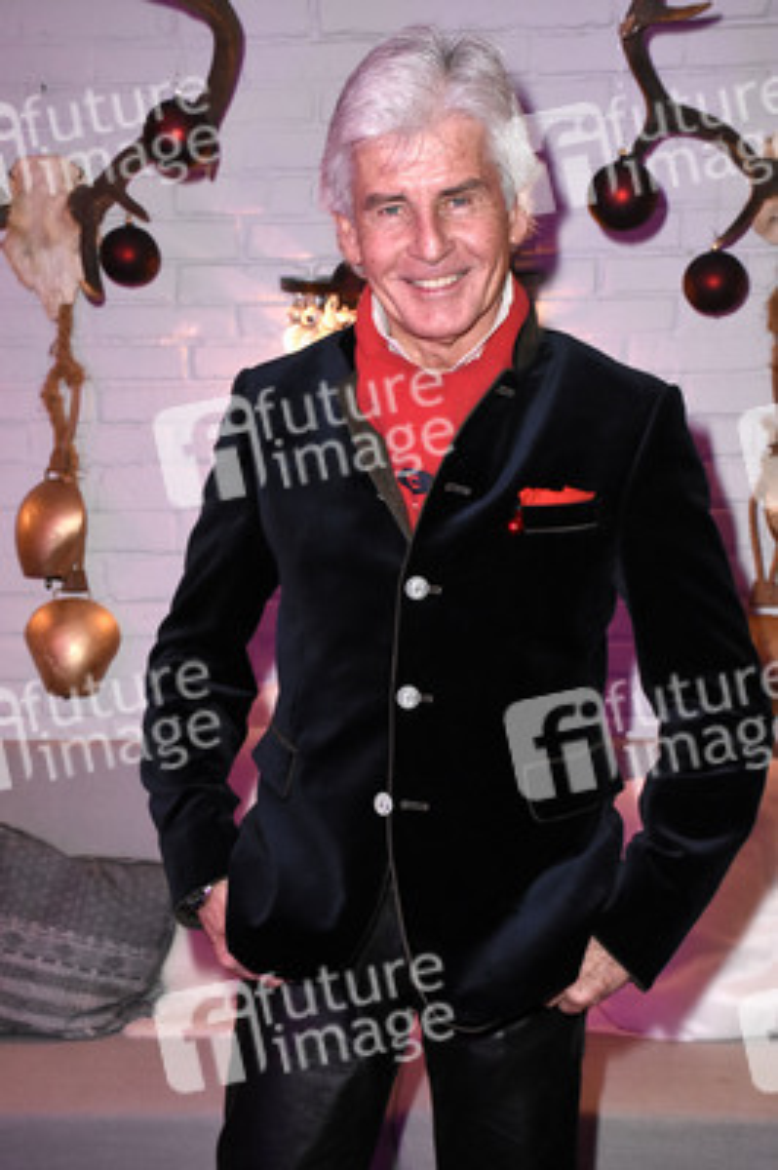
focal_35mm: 52
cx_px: 389
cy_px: 585
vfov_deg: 37.9
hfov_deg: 25.7
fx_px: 1705
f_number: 6.3
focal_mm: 35
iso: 3200
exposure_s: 1/60
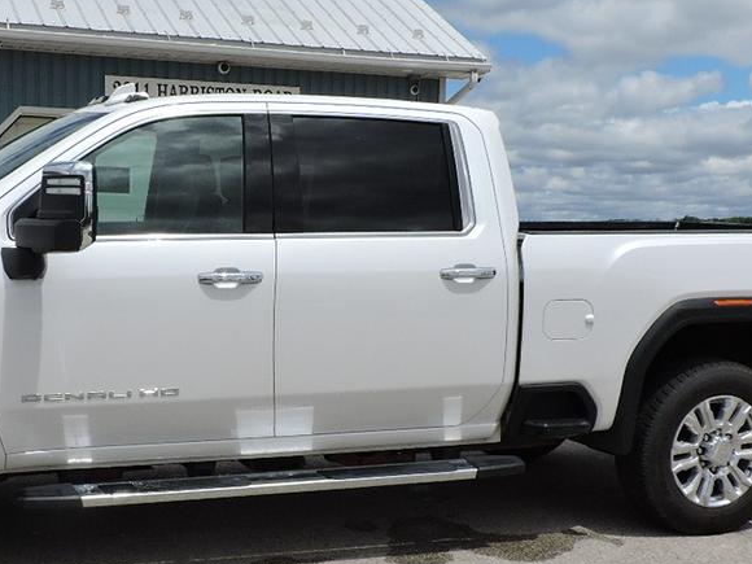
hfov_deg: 35.8
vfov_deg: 27.3
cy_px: 382
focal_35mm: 53
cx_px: 241
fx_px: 1151
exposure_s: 1/1600
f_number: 4.2
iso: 100
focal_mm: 4.3
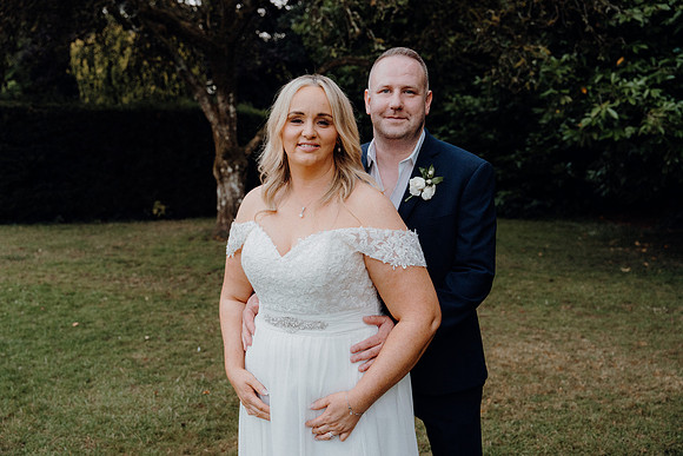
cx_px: 342
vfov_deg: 34.2
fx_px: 740
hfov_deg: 49.5
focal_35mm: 39
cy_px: 228
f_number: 3.5
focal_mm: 39
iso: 2000
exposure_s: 1/160
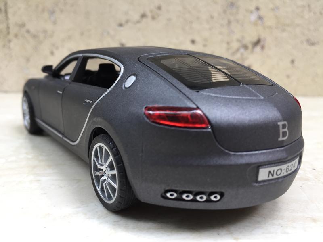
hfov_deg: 61.7
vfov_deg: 48.2
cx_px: 162
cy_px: 121
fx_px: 271
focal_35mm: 29
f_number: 2.2
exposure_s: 1/50
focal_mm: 4.15
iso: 32
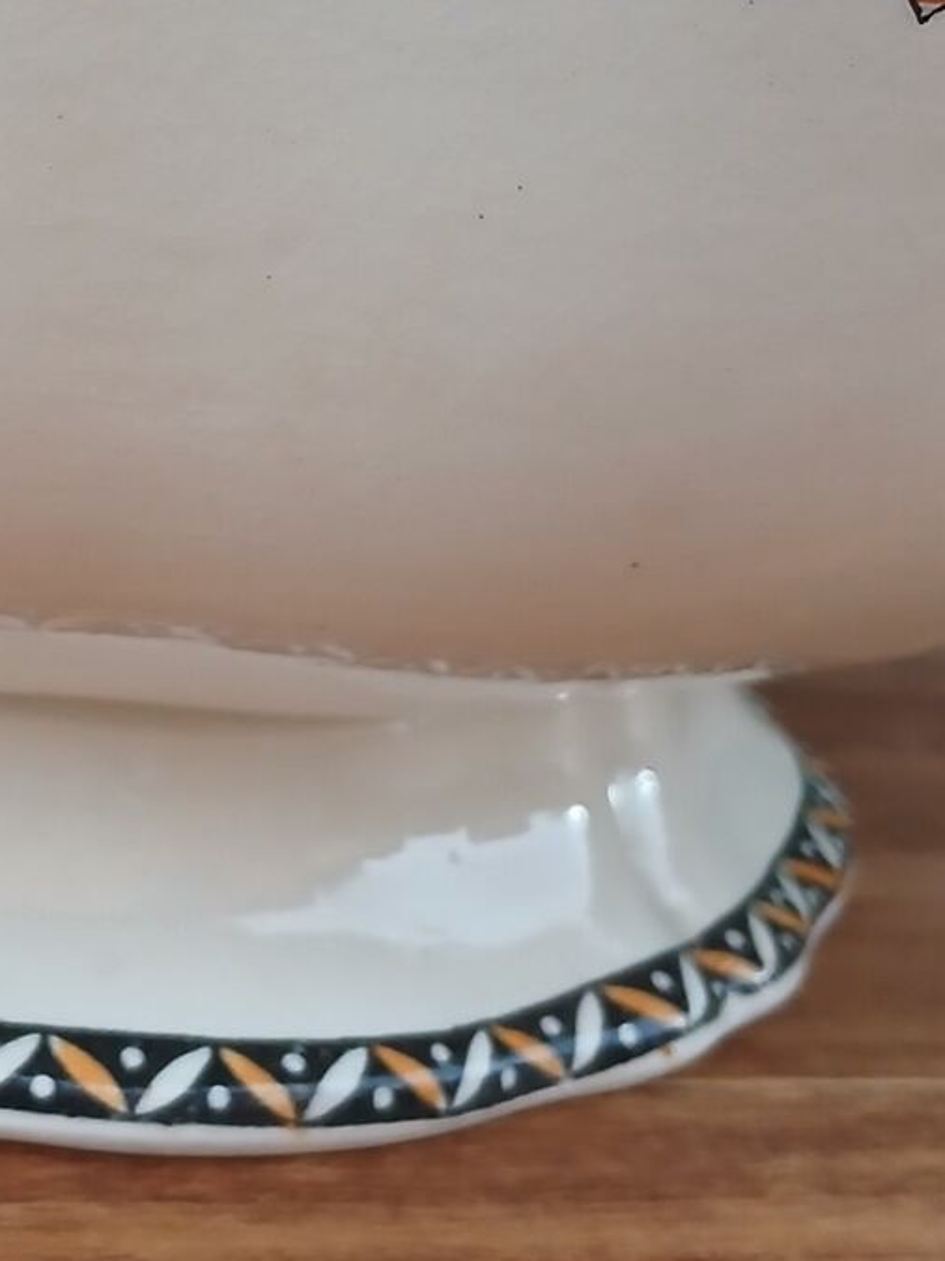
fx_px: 2804
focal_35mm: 77
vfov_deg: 25.1
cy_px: 323
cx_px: -250
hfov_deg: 18.0
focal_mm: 3.98
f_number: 1.8
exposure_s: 1/50
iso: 320
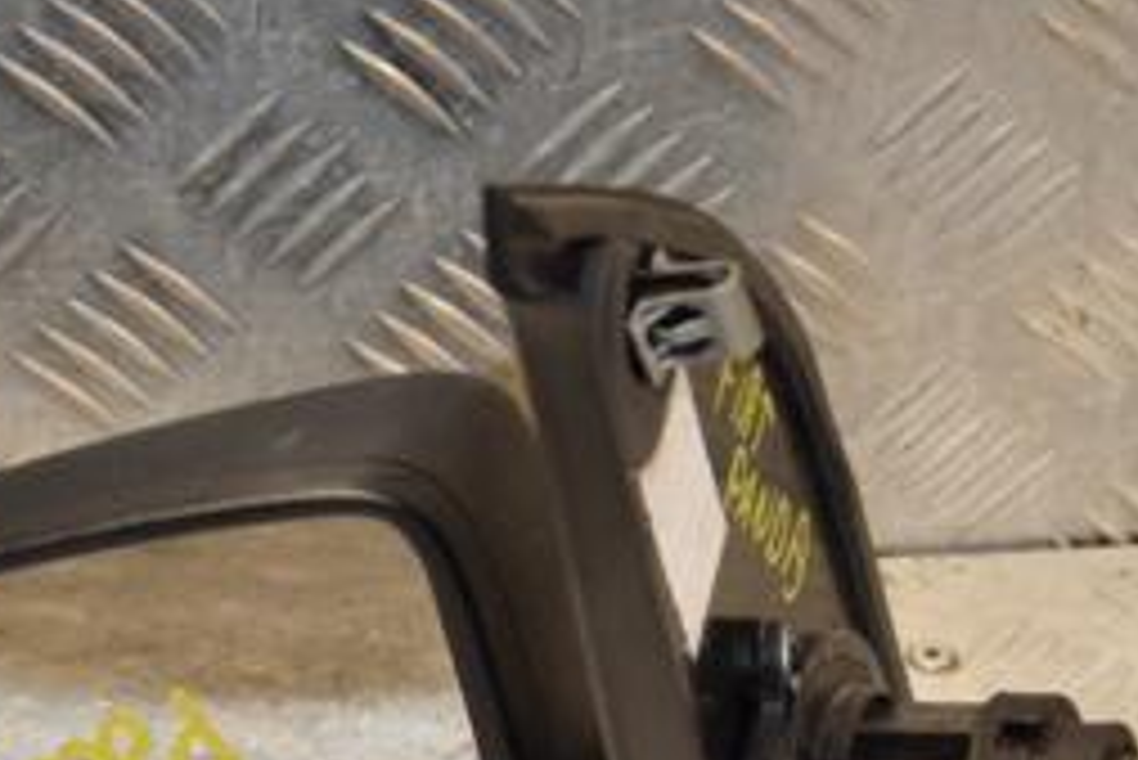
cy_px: 702
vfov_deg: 7.7
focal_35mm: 178
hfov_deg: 11.5
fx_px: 5630
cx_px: 490
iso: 800
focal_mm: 50
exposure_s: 1/200
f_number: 6.3
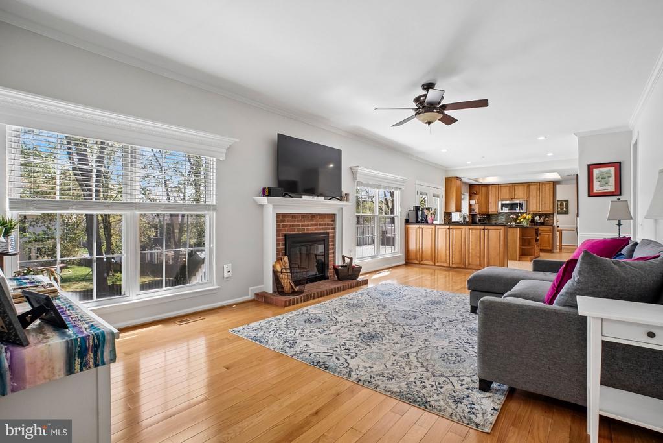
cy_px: 222
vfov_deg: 72.1
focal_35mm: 16
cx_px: 332
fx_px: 304
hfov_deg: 95.0
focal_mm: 11
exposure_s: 1/50
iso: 500
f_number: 8
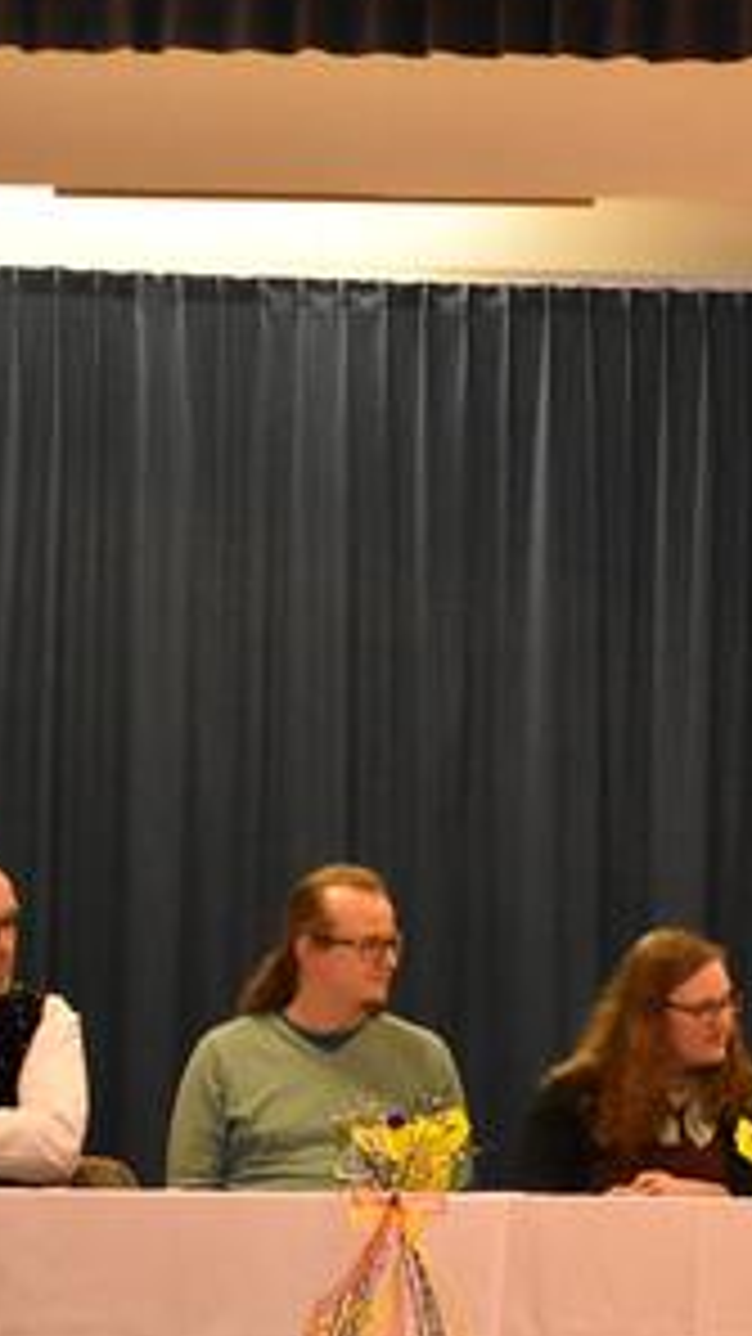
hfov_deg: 5.9
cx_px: 1081
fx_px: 7198
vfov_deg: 10.6
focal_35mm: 203
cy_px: 918
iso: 5000
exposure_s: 1/60
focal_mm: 48
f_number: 4.5
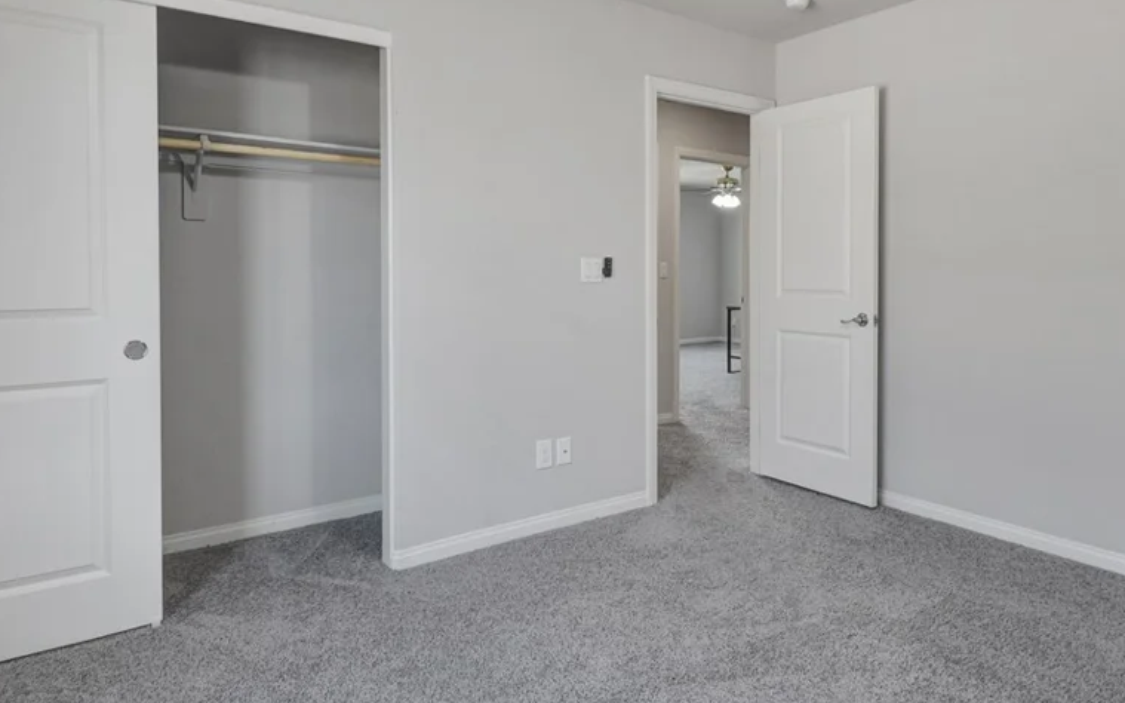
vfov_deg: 53.2
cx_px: 692
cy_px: 277
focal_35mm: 23
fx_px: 695
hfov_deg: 76.8
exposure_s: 1/60
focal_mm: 11
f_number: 8
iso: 400
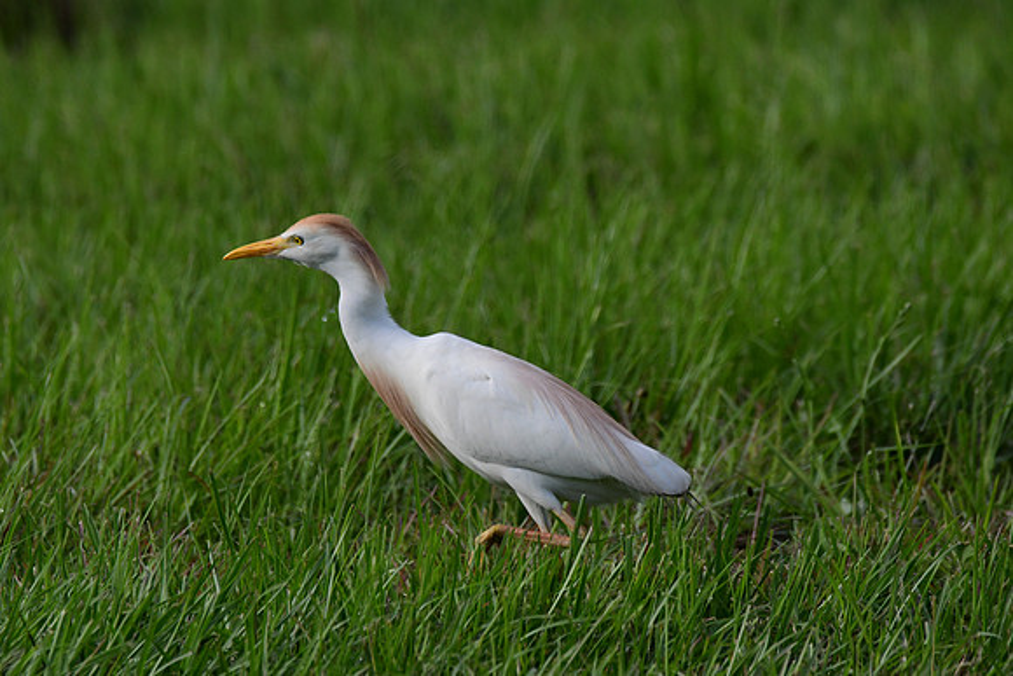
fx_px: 25330
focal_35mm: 900
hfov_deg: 2.3
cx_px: 506
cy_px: 338
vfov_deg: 1.5
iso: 1600
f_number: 8
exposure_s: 1/5000
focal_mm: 600
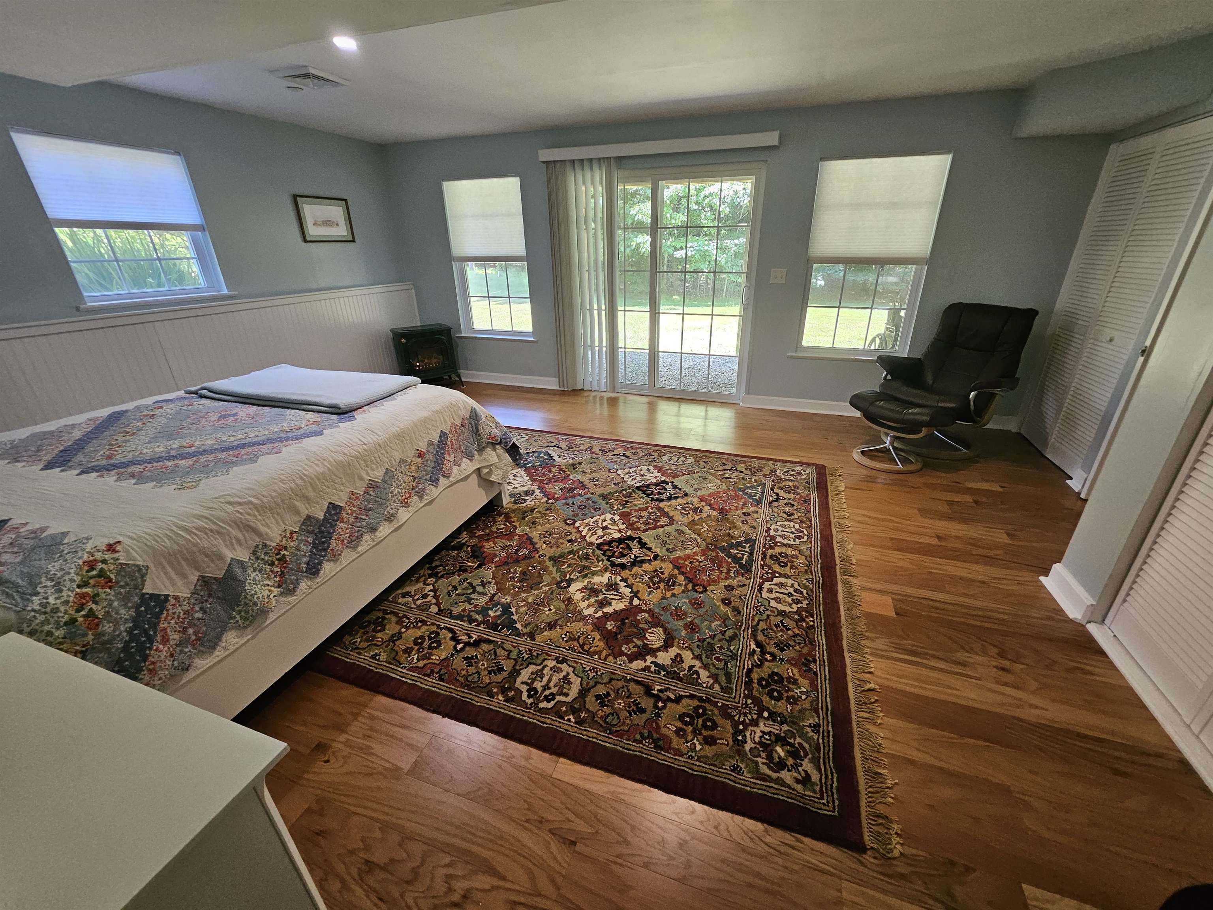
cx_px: 606
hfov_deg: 106.2
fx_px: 456
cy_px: 455
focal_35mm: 13
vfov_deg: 89.9
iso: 200
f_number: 2.2
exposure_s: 1/54.1
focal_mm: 1.7
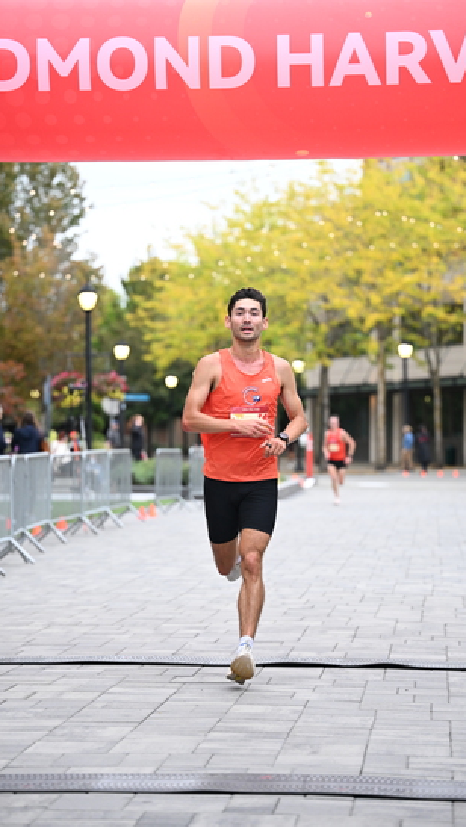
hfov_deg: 12.1
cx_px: 246
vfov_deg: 21.4
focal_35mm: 100
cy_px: 413
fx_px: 2195
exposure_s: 1/800
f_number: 2.8
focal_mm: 95
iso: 1600
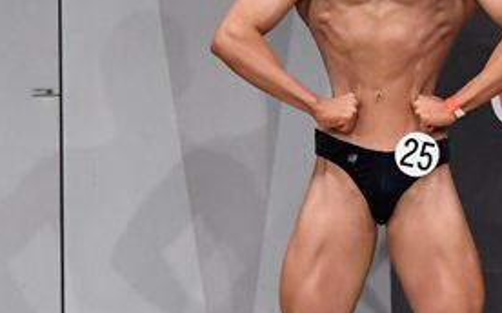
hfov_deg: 3.4
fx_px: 8489
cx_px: 381
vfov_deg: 2.1
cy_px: 178
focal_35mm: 621
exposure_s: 1/400
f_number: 5.6
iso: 5000
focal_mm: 145
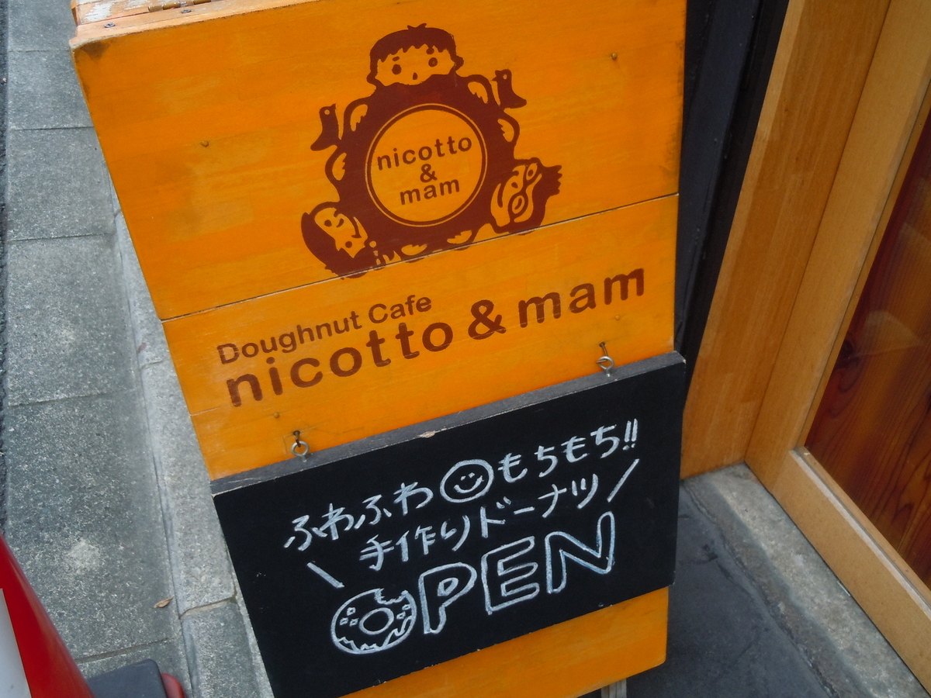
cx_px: 466
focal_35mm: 33
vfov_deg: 42.9
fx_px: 888
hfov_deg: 55.4
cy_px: 349
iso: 250
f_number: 4
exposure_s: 1/125
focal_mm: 5.9
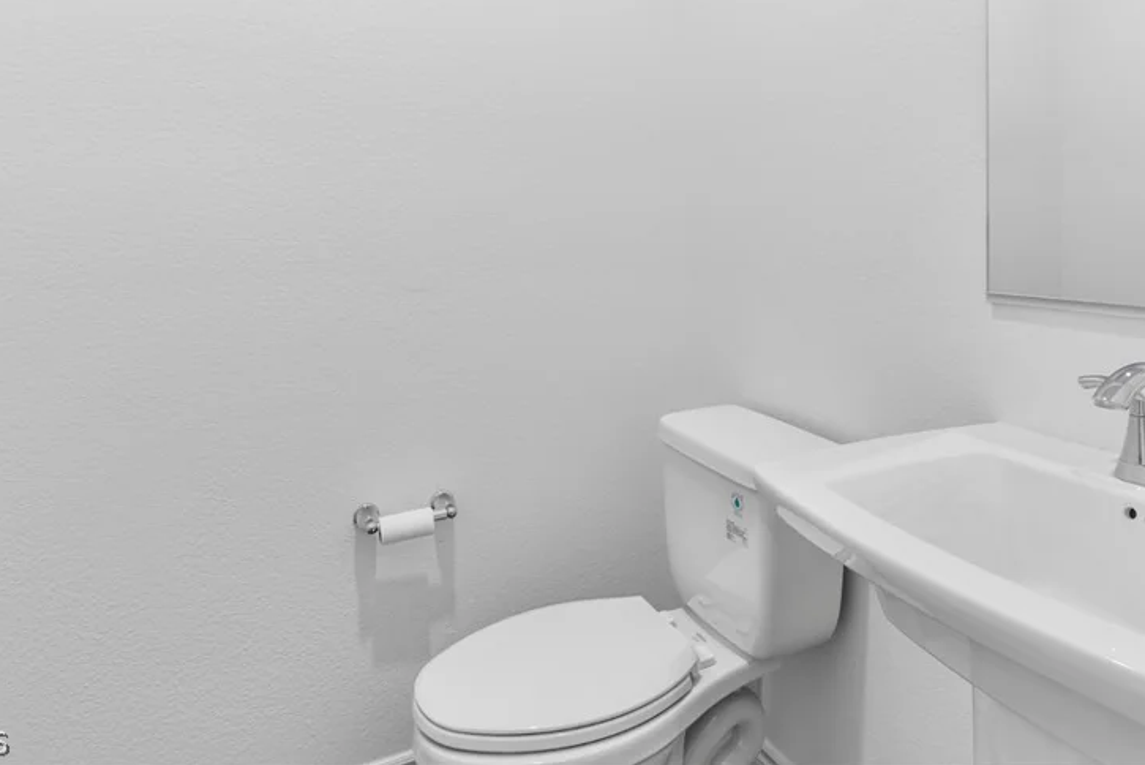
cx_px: 660
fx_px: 764
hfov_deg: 73.3
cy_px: 227
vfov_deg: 51.7
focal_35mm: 24
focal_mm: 17
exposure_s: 1
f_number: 8
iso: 400
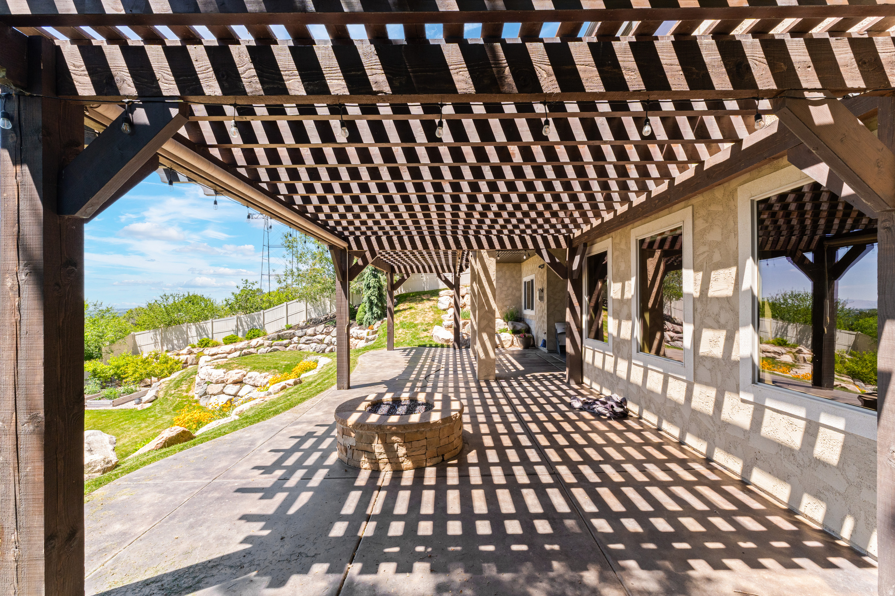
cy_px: 298
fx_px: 373
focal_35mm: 15
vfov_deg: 77.3
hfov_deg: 100.4
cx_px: 448
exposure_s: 1/80
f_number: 9
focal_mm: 10
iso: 320
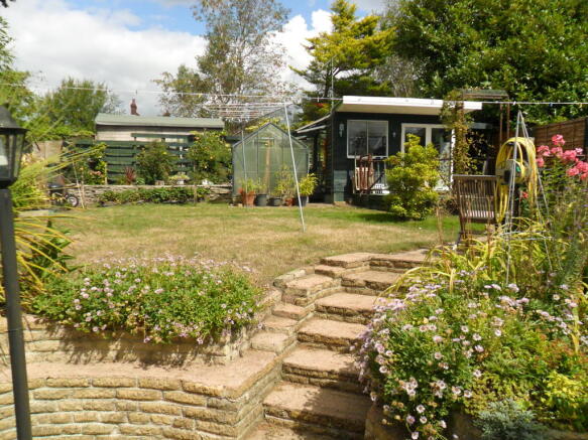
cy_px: 220
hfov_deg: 65.3
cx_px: 294
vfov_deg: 51.3
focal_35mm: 27
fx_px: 459
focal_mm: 4.9
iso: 120
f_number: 8.9
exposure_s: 1/250
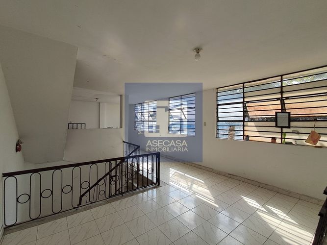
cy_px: 122
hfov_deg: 94.5
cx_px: 164
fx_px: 151
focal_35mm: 16
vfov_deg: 78.1
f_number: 2.2
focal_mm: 1.64
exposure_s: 1/365
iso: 40
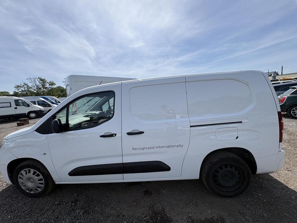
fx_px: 120
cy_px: 112
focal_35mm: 14
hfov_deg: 102.1
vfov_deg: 85.7
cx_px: 148
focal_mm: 2.22
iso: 50
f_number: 2.2
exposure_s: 1/2208
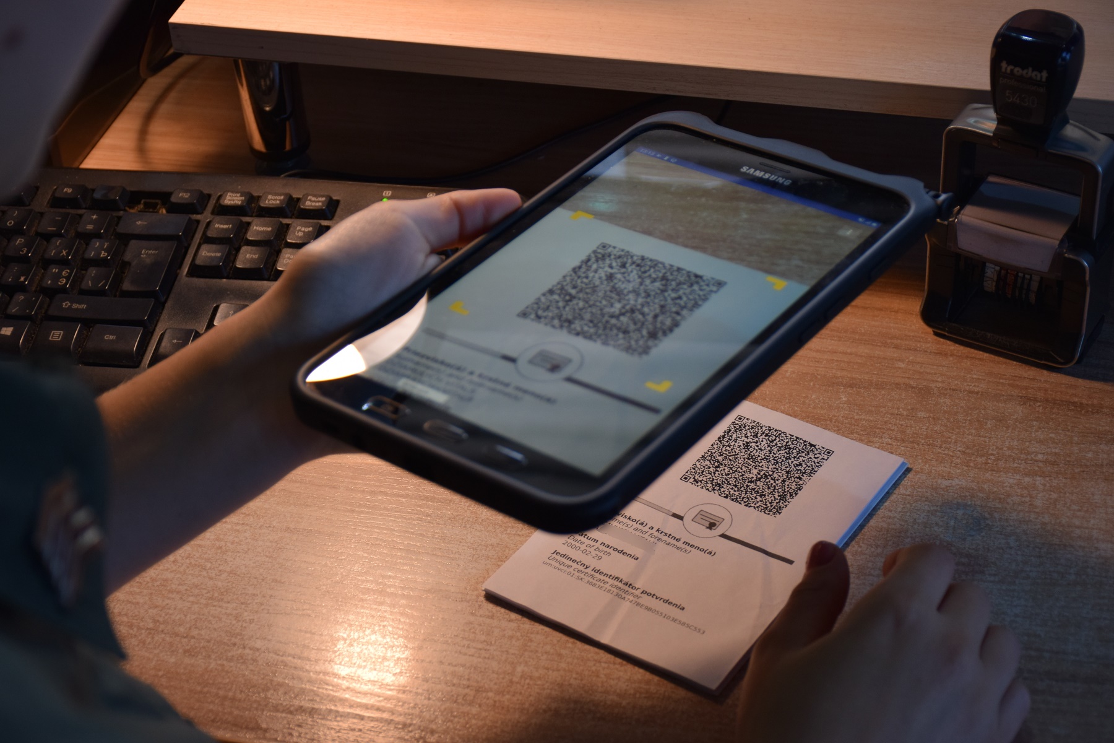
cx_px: 557
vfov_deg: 20.2
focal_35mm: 68
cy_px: 372
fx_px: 2089
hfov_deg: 29.9
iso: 400
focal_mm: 45
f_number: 5
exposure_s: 1/100
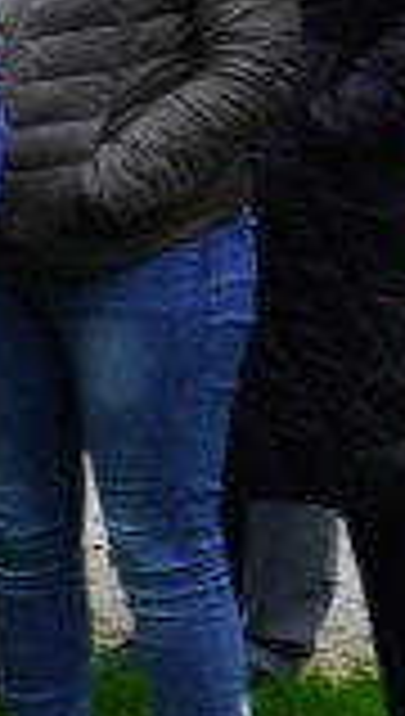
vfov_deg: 10.1
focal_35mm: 212
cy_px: 115
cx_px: -1854
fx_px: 4035
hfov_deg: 4.6
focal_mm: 21
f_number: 4
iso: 125
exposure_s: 1/60
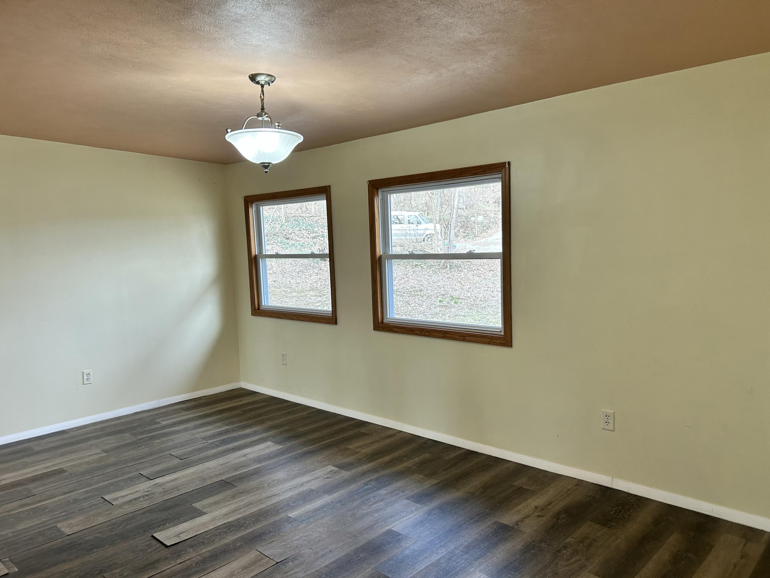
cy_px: 289
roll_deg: +2.3
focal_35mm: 26
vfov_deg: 53.1
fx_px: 578
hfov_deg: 67.3
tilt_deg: -5.1
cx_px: 385
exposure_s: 1/120
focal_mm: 5.7
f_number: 1.5
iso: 50
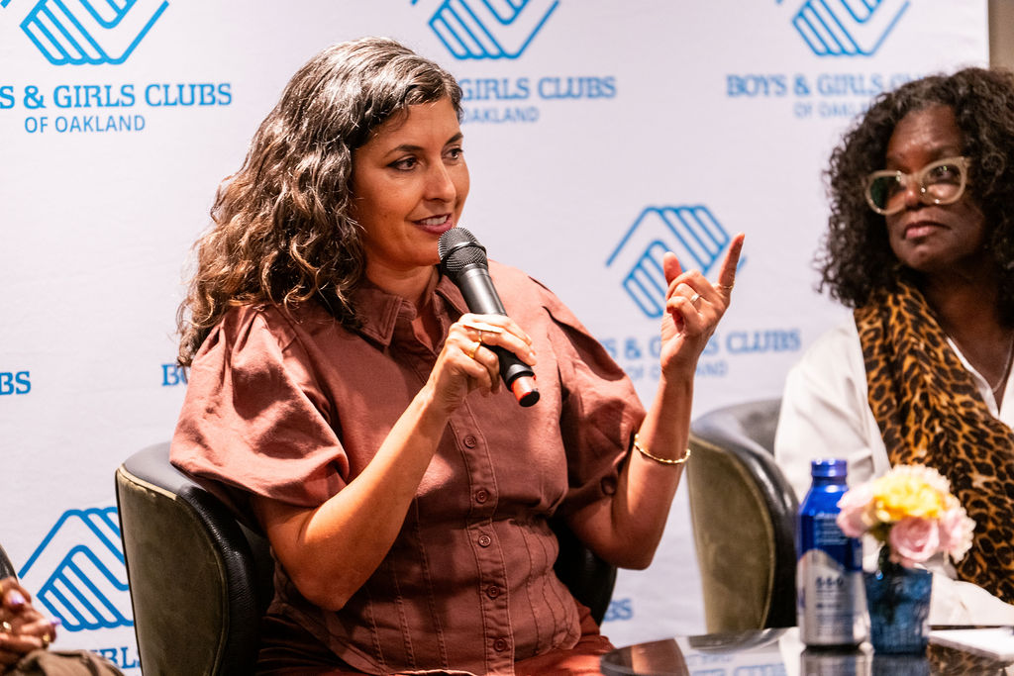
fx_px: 5634
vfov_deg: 6.9
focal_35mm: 200
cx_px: 507
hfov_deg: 10.3
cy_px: 338
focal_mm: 200
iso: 2500
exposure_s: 1/125
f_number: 3.2
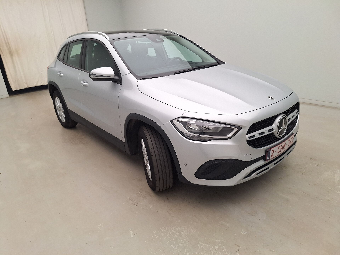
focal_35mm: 23
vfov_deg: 58.9
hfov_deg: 73.9
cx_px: 170
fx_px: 226
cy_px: 128
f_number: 1.8
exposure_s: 1/121
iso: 40
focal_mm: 5.54
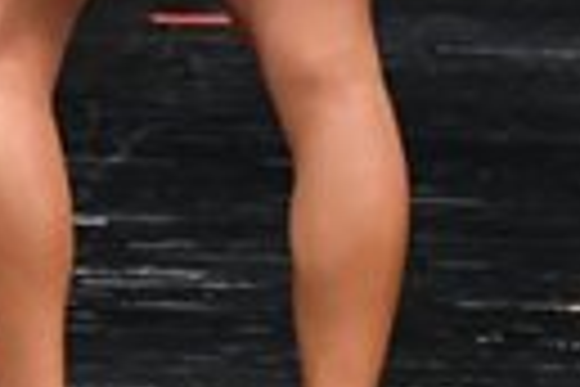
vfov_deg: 1.0
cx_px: -519
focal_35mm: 1443
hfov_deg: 1.4
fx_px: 23247
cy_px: -441
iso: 4000
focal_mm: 160
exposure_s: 1/400
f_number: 5.6
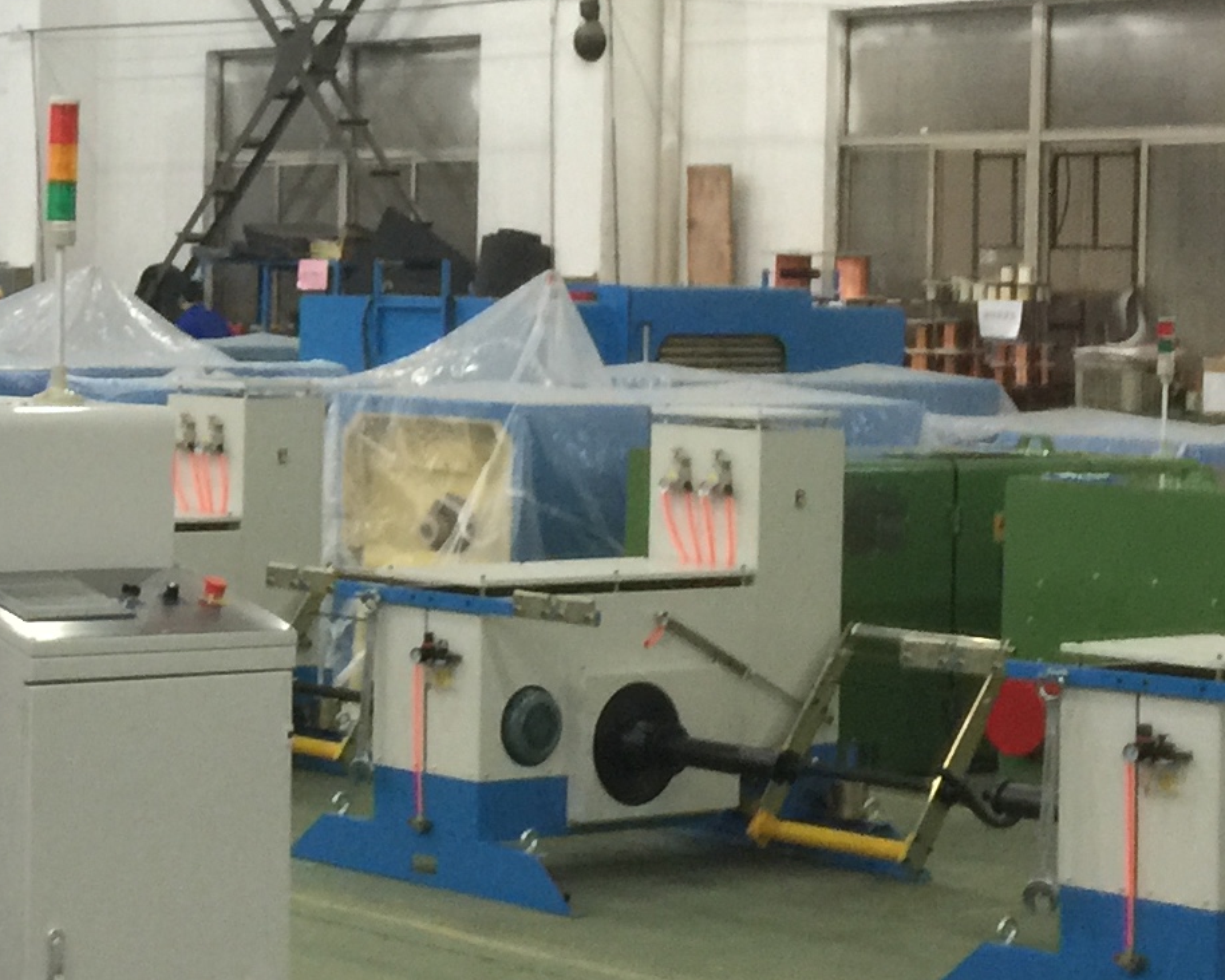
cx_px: -333
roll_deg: -1.2
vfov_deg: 15.2
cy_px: 360
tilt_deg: -1.5
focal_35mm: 101
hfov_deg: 17.9
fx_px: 3662
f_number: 2.2
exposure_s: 1/4
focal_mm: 4.15
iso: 64
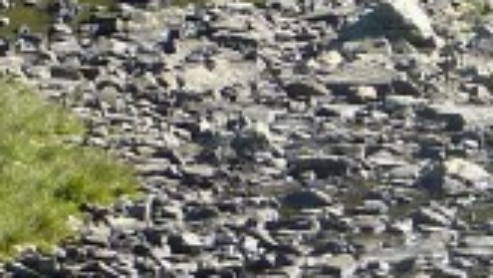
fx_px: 4238
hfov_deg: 6.6
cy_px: -152
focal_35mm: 324
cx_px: 651
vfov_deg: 3.7
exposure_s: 1/250
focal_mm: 7.9
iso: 80
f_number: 4
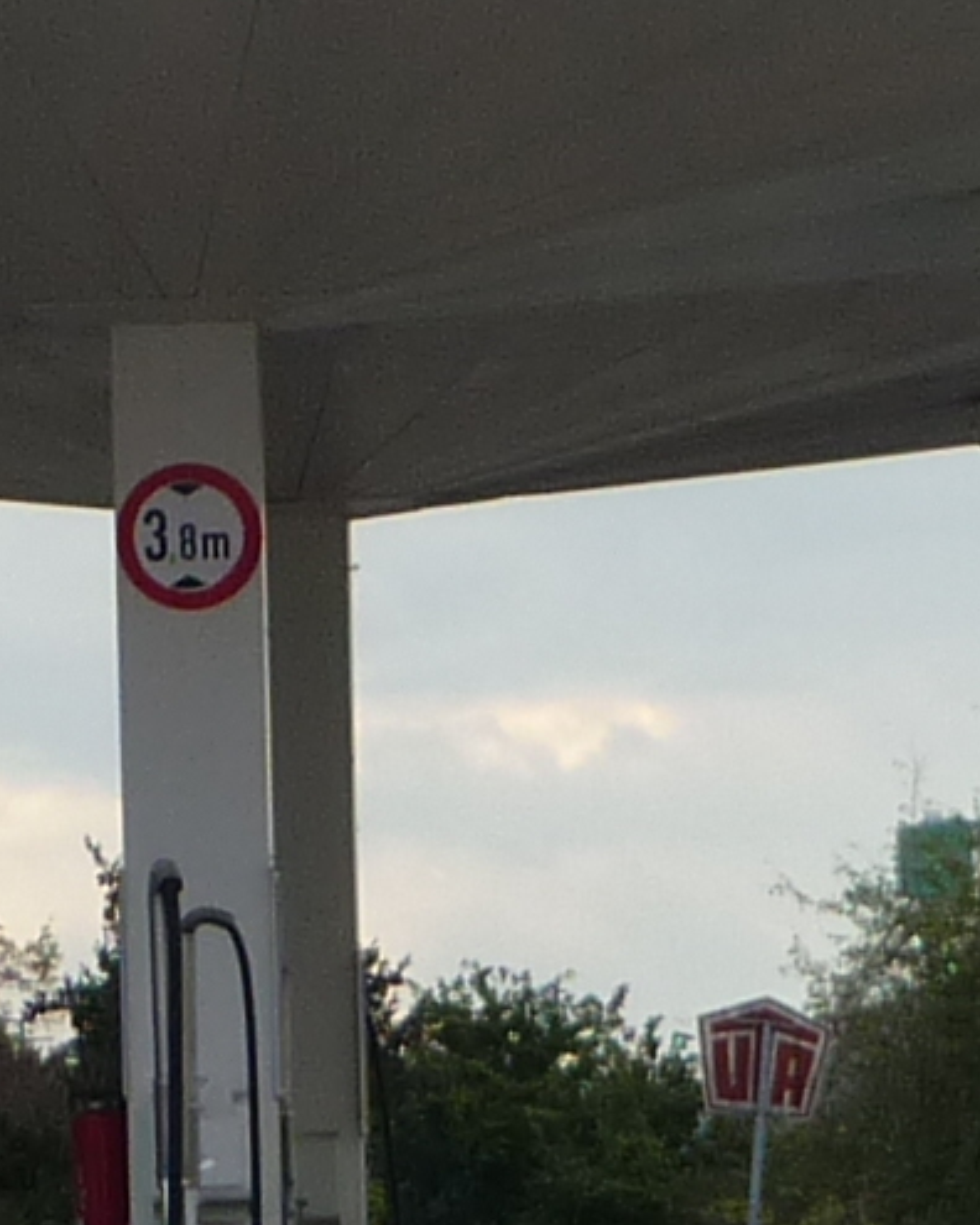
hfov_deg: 5.0
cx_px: 574
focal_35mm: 309
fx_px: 11203
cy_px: 401
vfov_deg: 6.3
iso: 80
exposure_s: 1/400
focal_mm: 8
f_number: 3.2
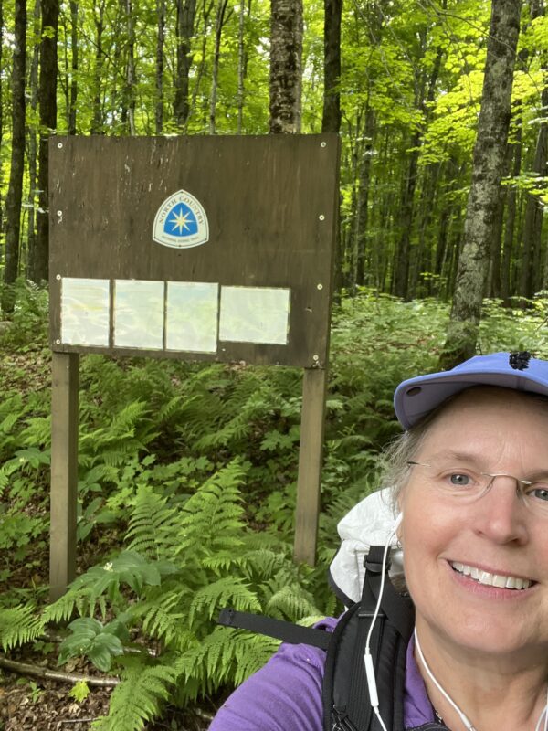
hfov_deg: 46.8
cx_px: 274
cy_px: 366
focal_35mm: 30
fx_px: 633
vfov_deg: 60.0
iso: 50
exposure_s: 1/121
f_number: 2.2
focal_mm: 2.71
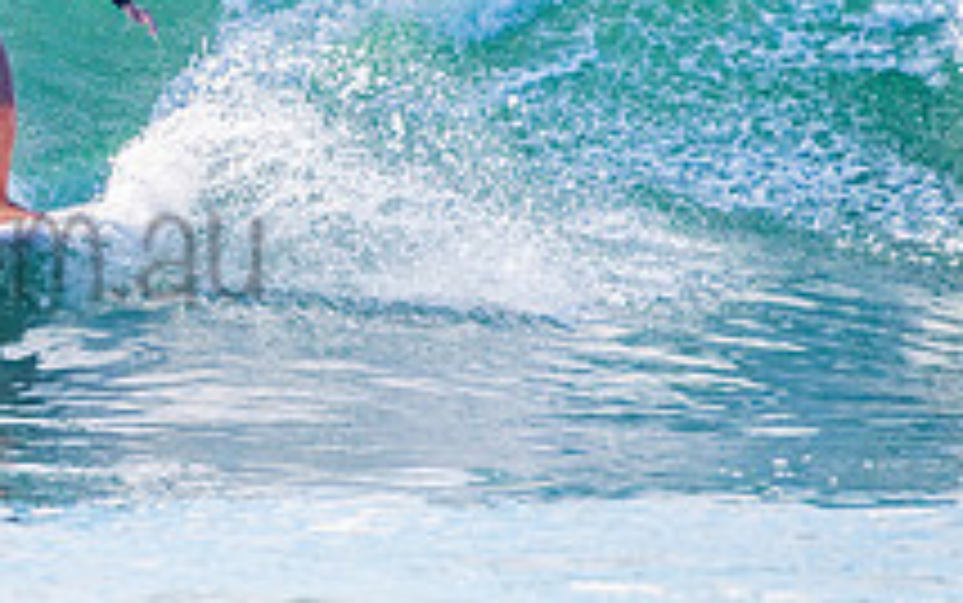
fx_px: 36316
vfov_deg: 1.0
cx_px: -212
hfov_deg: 1.5
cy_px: 196
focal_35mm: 1383
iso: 280
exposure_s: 1/2000
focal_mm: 500
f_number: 5.6
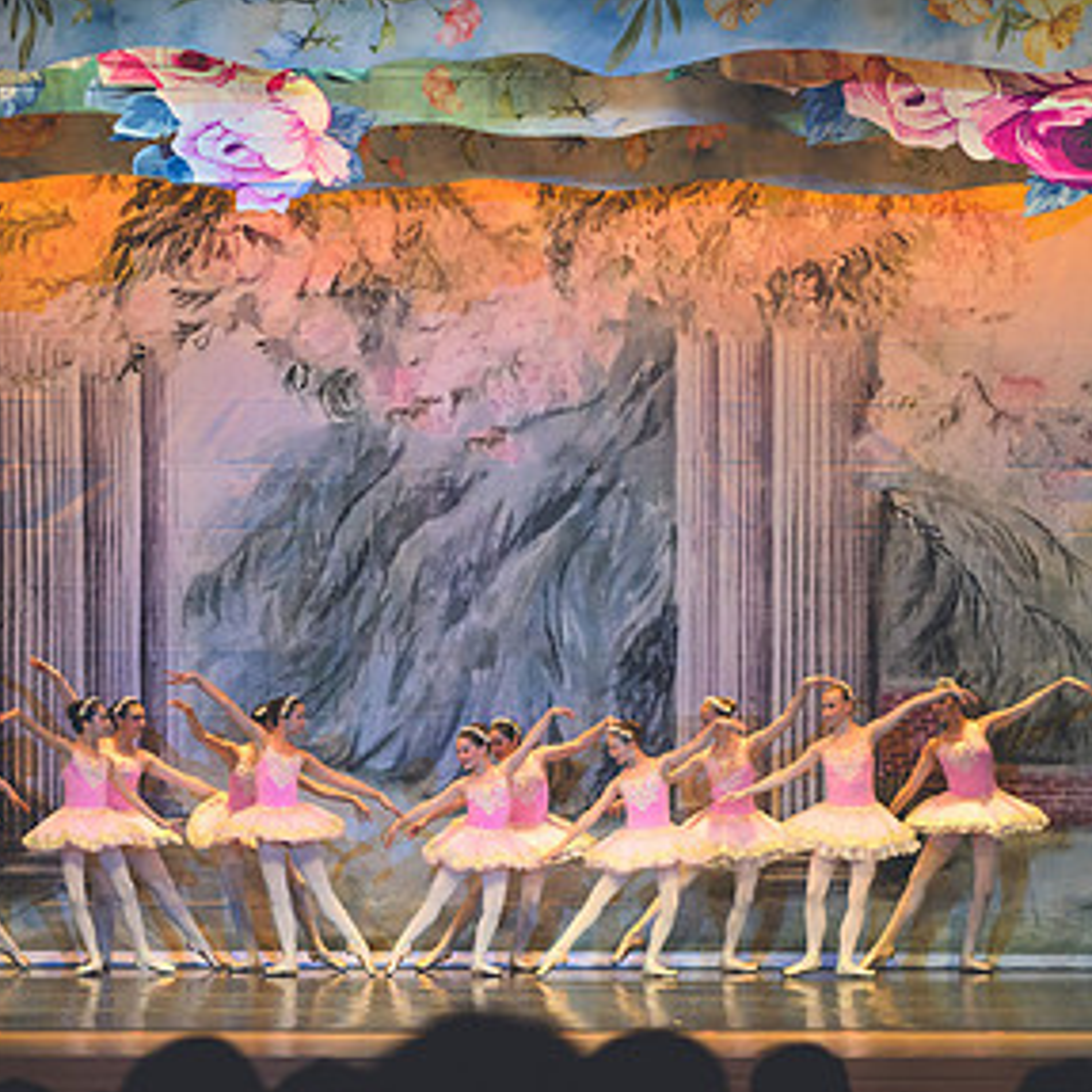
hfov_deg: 11.0
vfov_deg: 11.0
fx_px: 5675
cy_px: 739
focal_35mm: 159
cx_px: 362
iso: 2200
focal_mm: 70
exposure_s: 1/500
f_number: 2.8
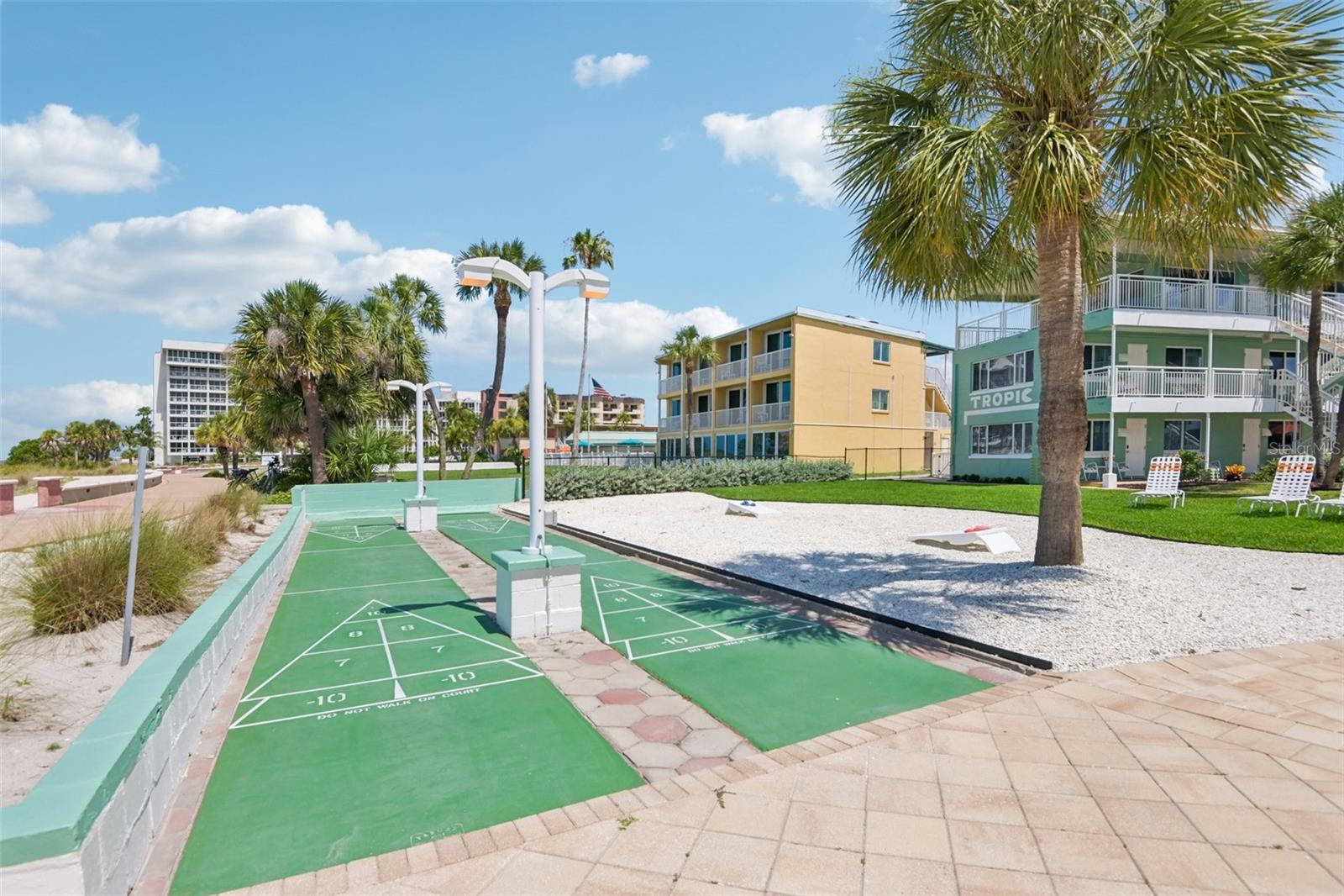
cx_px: 672
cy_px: 448
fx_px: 597
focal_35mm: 16
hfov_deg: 96.7
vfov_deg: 73.7
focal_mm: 16
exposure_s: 1/2500
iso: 400
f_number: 8
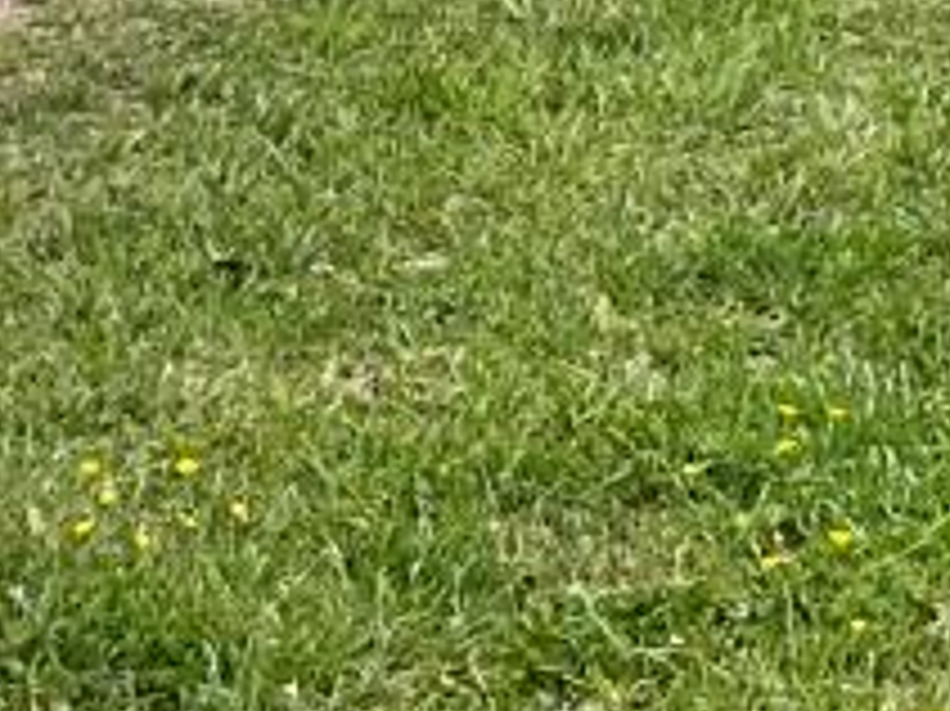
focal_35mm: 206
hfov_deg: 9.6
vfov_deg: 6.8
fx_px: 5650
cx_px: 914
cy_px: -934
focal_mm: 3
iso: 25
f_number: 1.8
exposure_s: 1/842
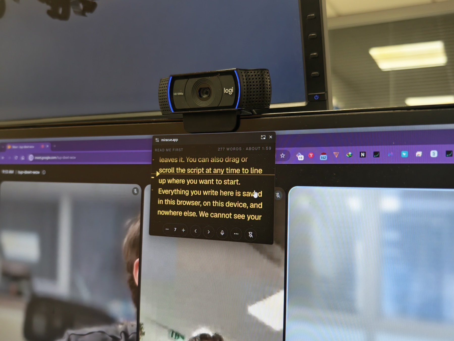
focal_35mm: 35
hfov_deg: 52.6
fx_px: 459
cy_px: 170
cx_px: 227
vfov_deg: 40.7
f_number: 1.8
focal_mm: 8.67
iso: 640
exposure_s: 1/100
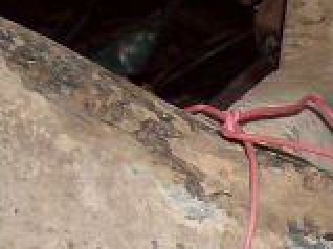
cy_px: 571
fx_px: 1740
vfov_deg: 7.7
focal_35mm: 181
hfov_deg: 9.6
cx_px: 821
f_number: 2.8
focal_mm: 6
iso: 200
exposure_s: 1/60
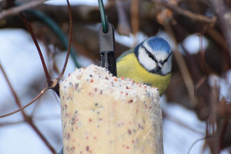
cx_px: 116
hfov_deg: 4.6
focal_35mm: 450
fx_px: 2887
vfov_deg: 3.1
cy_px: 77
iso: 360
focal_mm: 300
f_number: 5.6
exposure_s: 1/125
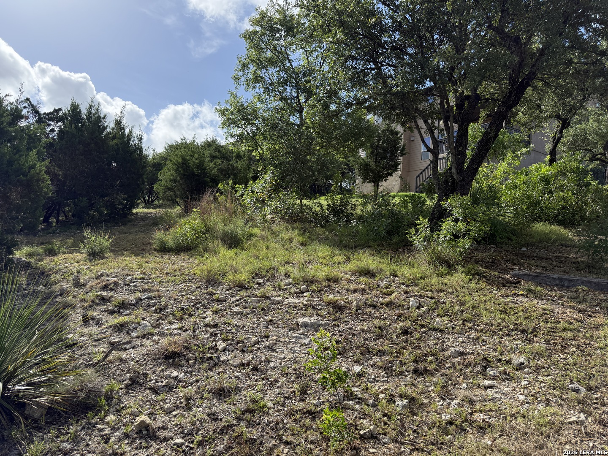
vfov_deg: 56.8
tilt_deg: +3.1
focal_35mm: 24
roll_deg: -2.9
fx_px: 422
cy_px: 228
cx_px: 304
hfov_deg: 71.6
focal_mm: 6.76
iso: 100
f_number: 1.78
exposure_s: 1/4167
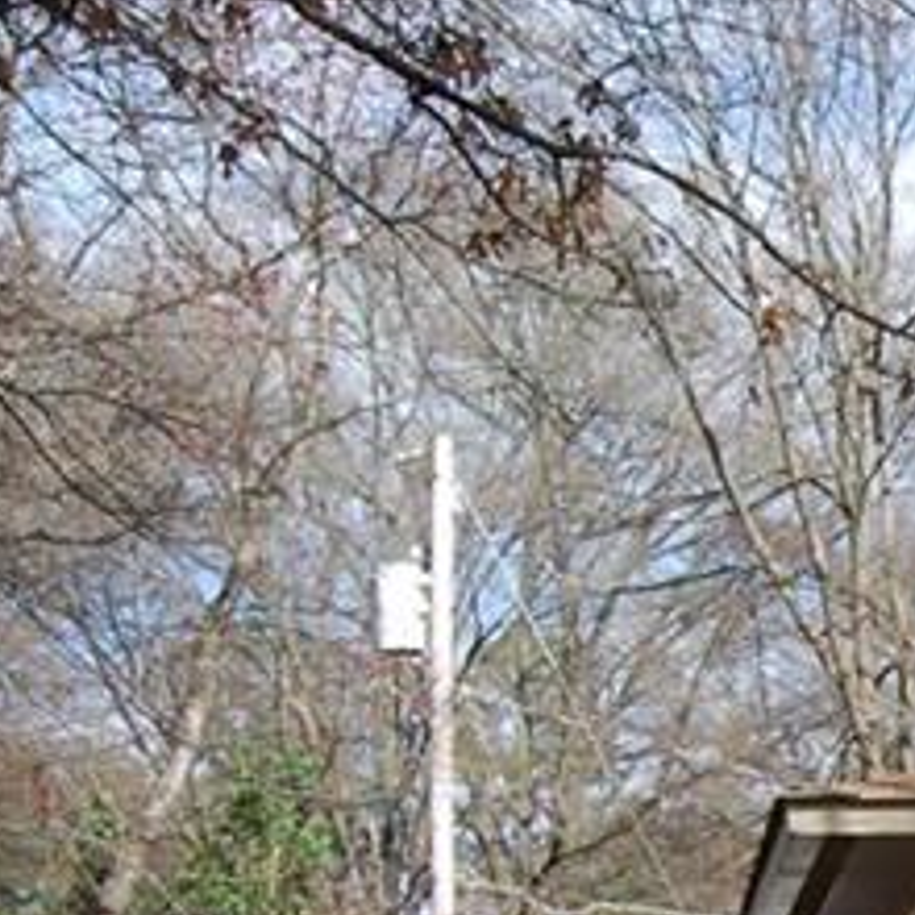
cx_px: 1497
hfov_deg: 13.5
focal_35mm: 119
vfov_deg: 14.0
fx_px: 3559
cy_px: 1204
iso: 100
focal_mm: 20
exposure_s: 1/125
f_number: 6.3
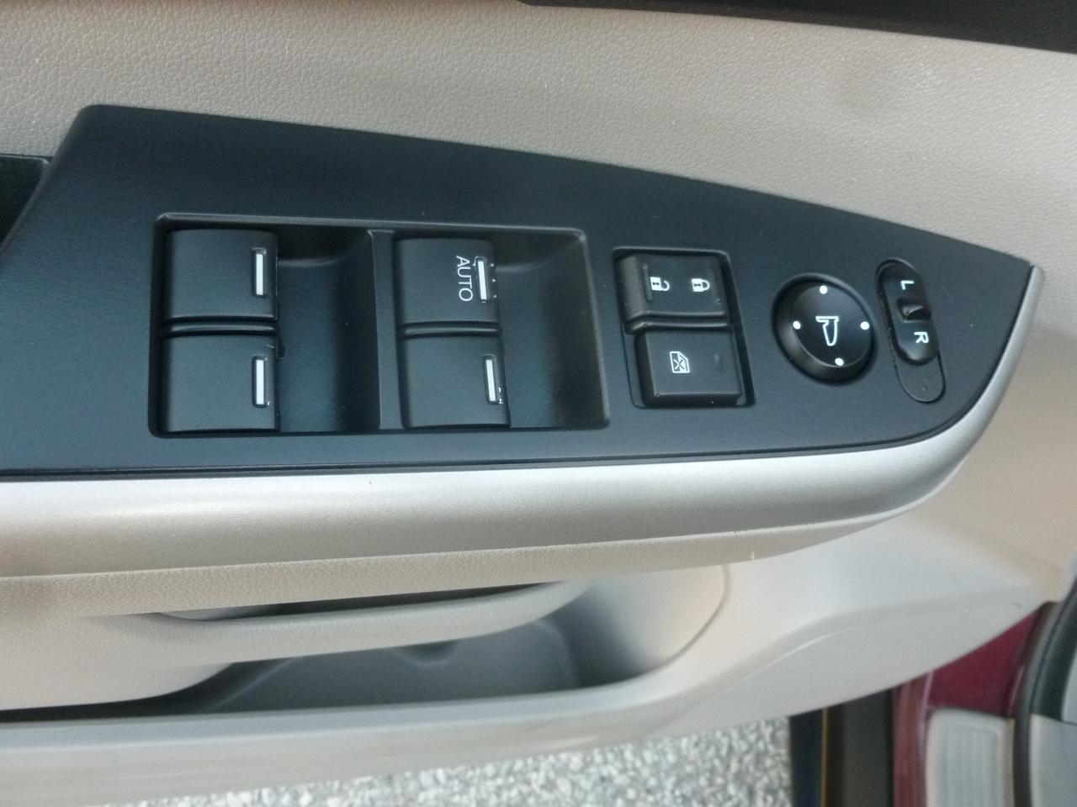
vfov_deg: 49.7
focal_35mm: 28
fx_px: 871
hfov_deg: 63.4
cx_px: 538
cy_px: 404
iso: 320
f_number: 3.3
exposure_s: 1/60
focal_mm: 5
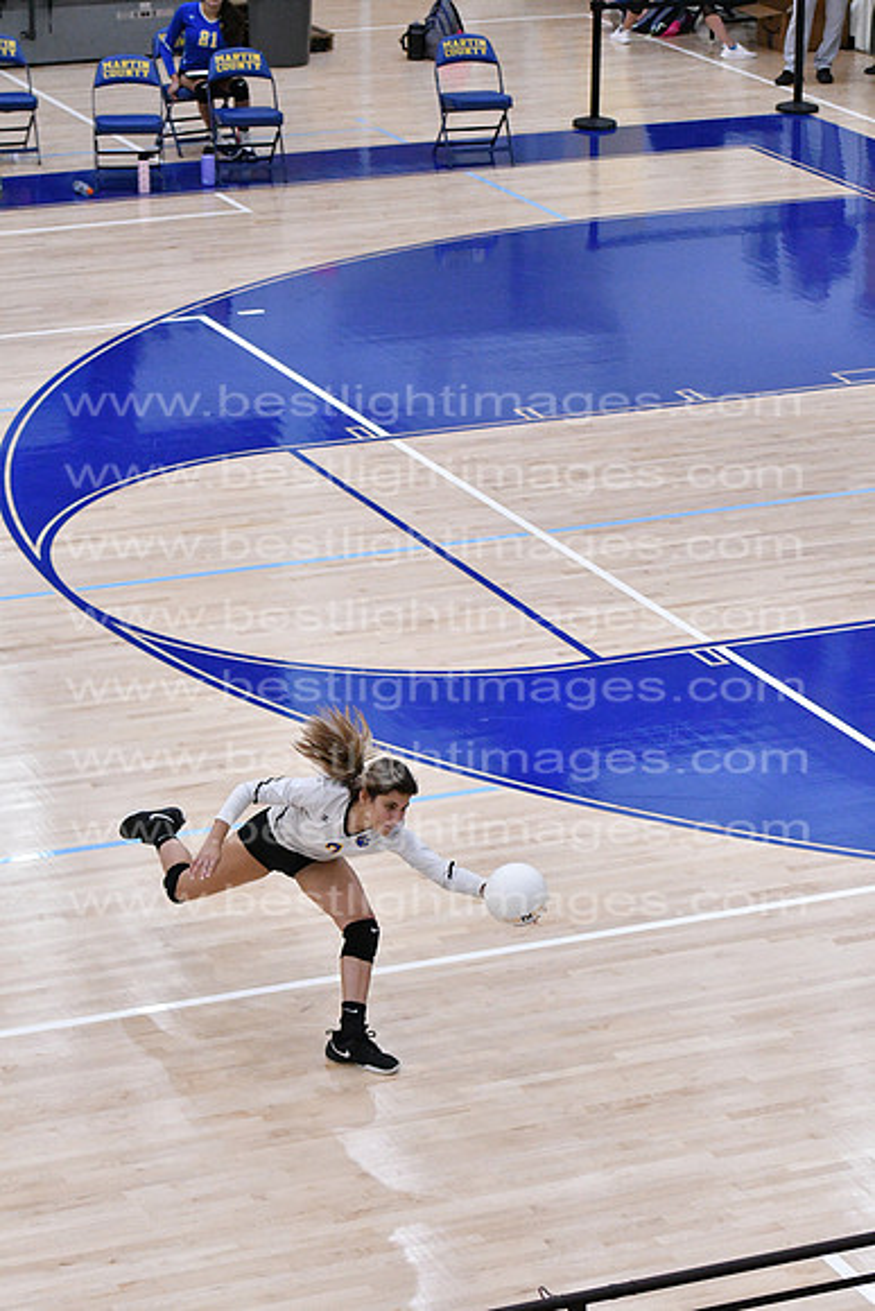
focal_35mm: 105
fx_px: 3826
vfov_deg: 19.5
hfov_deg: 13.0
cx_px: 438
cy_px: 656
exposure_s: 1/1250
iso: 6400
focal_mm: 70
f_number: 3.2
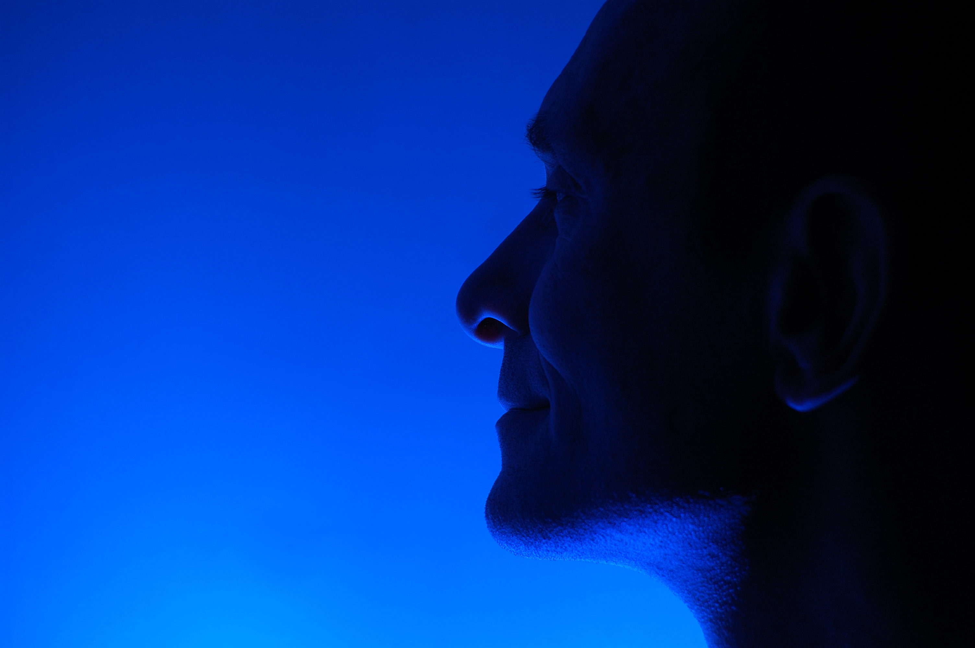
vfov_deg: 16.5
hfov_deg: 24.6
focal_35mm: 82
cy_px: 324
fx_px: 2232
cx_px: 488
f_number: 5.6
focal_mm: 55
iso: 200
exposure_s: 1/500
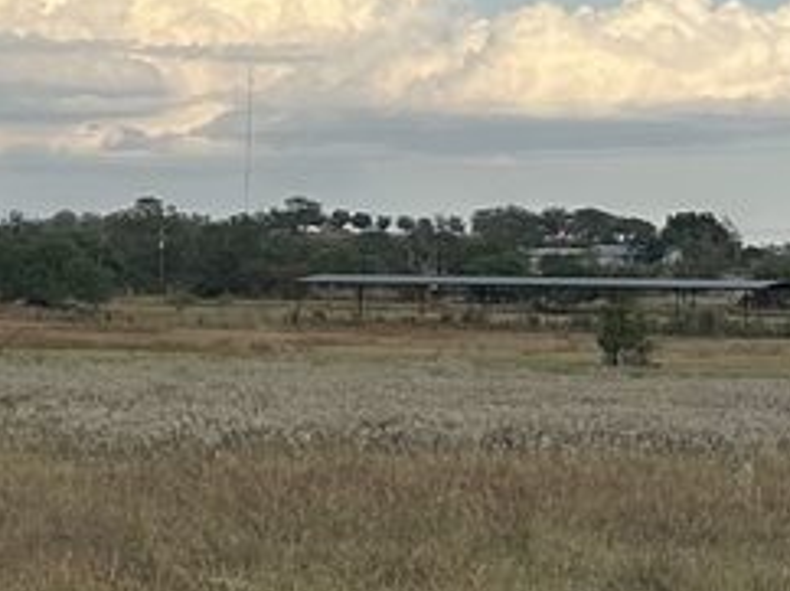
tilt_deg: +3.9
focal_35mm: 155
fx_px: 3534
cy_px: 56
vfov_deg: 9.5
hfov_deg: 12.3
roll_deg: -1.1
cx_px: 1090
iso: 50
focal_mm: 5.7
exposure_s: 1/2994
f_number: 1.5
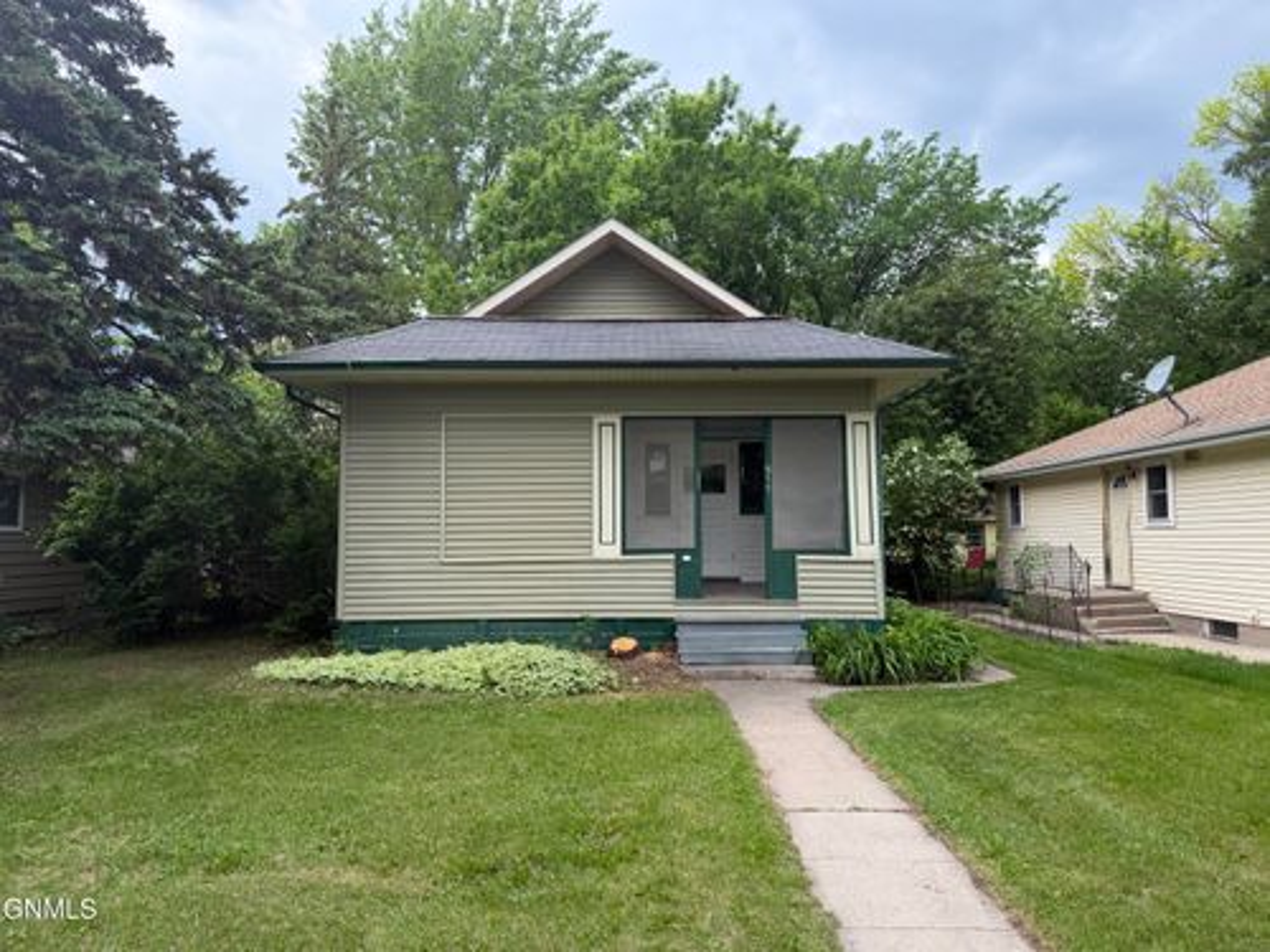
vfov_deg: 56.8
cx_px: 635
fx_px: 881
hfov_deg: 71.6
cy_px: 476
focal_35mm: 24
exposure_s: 1/1018
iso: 100
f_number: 1.78
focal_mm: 6.76
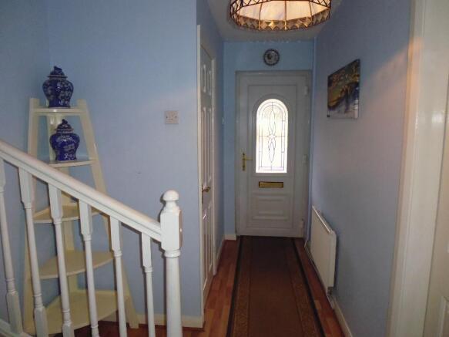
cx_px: 224
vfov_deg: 56.8
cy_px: 168
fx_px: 311
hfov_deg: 71.6
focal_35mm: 24
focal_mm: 4.3
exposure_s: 1/60
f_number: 2.8
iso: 400
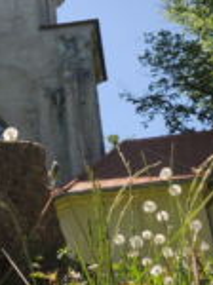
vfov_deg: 33.2
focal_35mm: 56
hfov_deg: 25.7
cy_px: 49
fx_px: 461
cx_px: 55
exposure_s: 1/1000
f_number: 2.8
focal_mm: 4.3
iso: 100
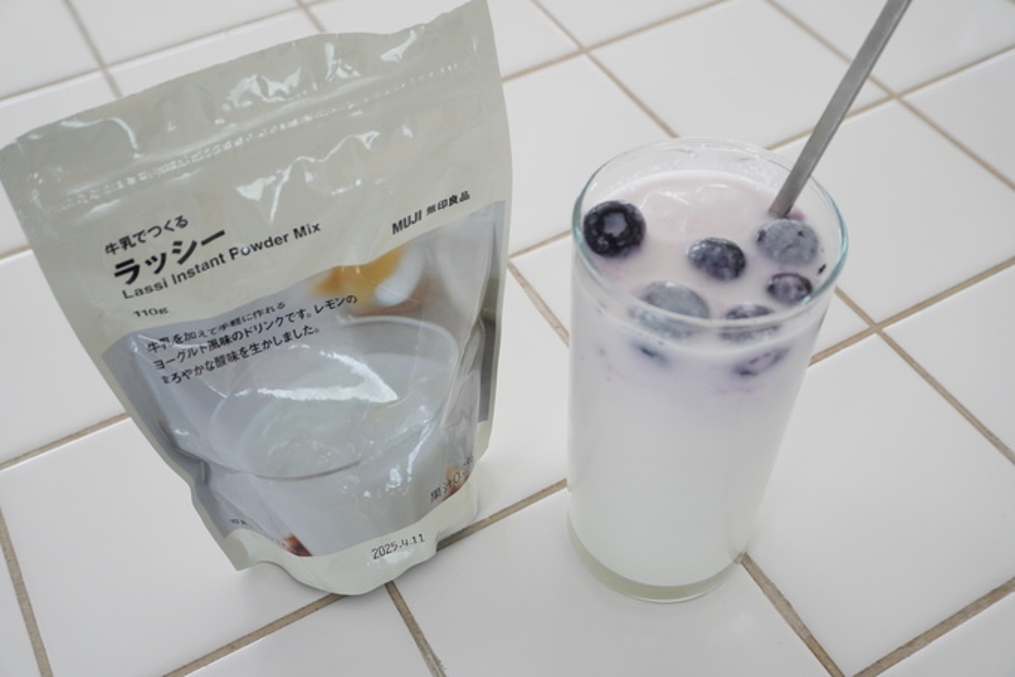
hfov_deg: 51.3
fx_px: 1058
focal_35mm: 38
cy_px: 338
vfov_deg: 35.5
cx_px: 508
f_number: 6.3
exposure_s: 1/40
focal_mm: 25
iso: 800
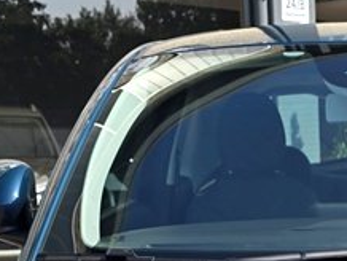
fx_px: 1084
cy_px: 552
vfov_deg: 12.0
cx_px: 325
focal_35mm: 108
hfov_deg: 17.9
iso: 12
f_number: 1.7
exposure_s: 1/432
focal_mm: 6.3
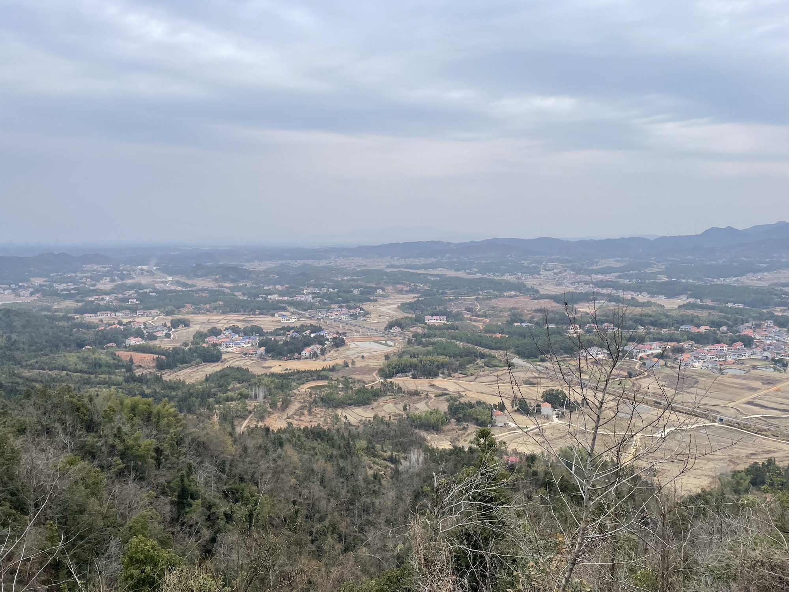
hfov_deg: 67.3
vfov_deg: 53.1
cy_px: 296
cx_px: 394
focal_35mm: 26
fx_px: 593
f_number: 1.6
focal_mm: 4.2
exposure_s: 1/818
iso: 32
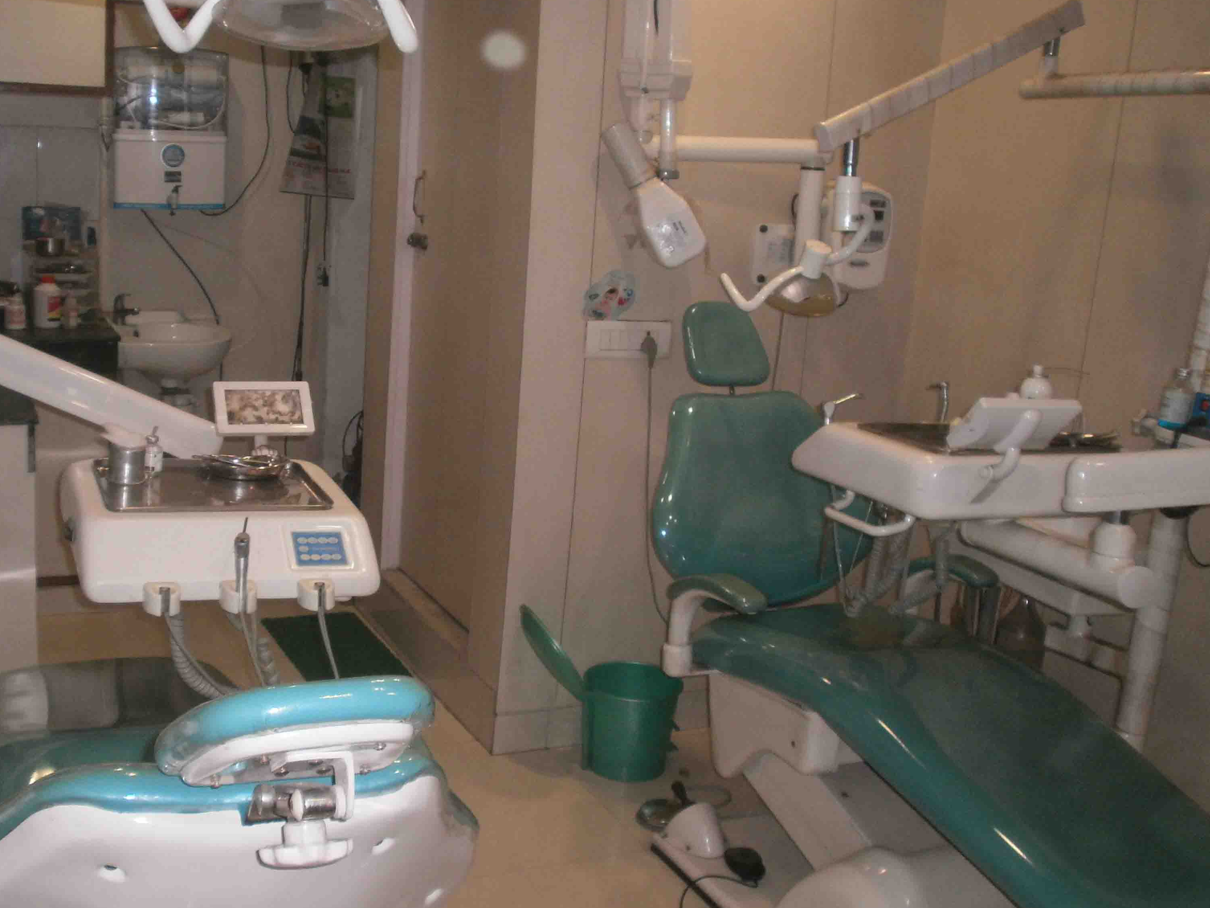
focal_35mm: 37
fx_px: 1293
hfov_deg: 49.8
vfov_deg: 38.7
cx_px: 473
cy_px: 442
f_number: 2.6
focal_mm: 4.65
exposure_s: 1/25
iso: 125
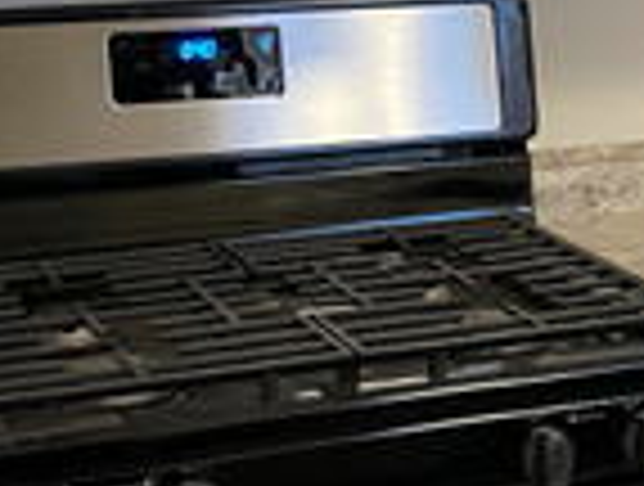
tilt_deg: -12.1
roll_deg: +0.7
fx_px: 2164
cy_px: 207
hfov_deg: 16.4
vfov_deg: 12.8
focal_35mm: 116
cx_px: 712
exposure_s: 1/60
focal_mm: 5.1
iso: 500
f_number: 1.6
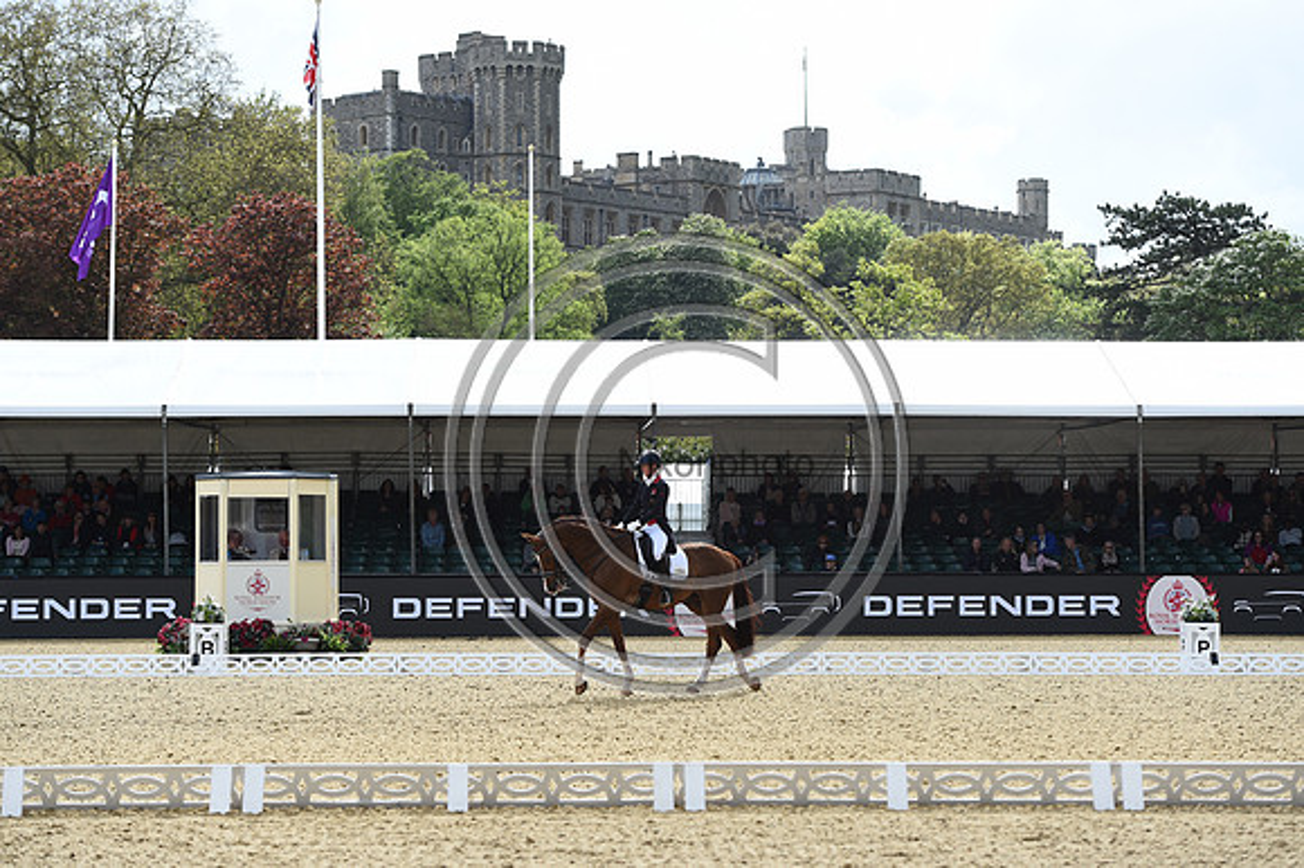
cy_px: 434
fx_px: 3330
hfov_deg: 22.2
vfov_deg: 14.8
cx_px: 652
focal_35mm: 92
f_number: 4.5
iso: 250
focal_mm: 92
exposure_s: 1/1250
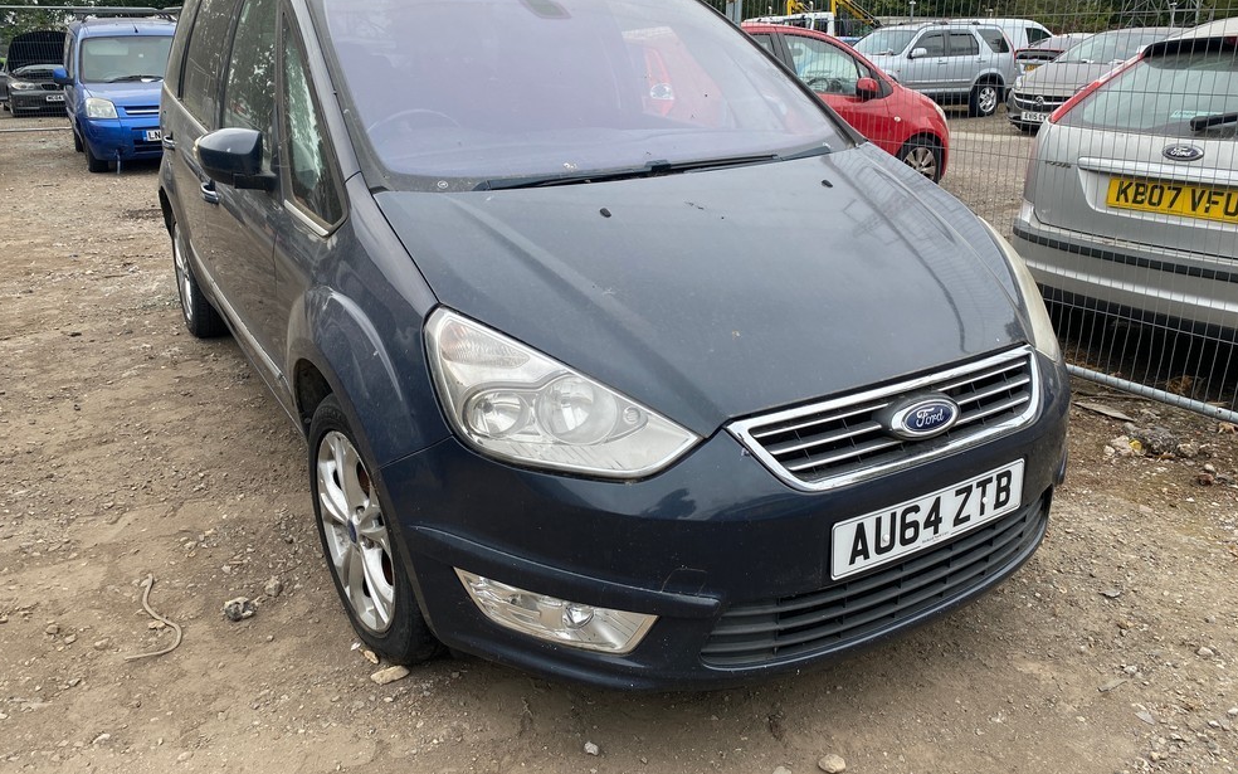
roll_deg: -0.2
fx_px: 945
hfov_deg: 66.5
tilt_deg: -15.7
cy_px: 318
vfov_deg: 44.4
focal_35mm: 28
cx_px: 616
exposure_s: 1/685
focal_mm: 4.25
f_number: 1.8
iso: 32
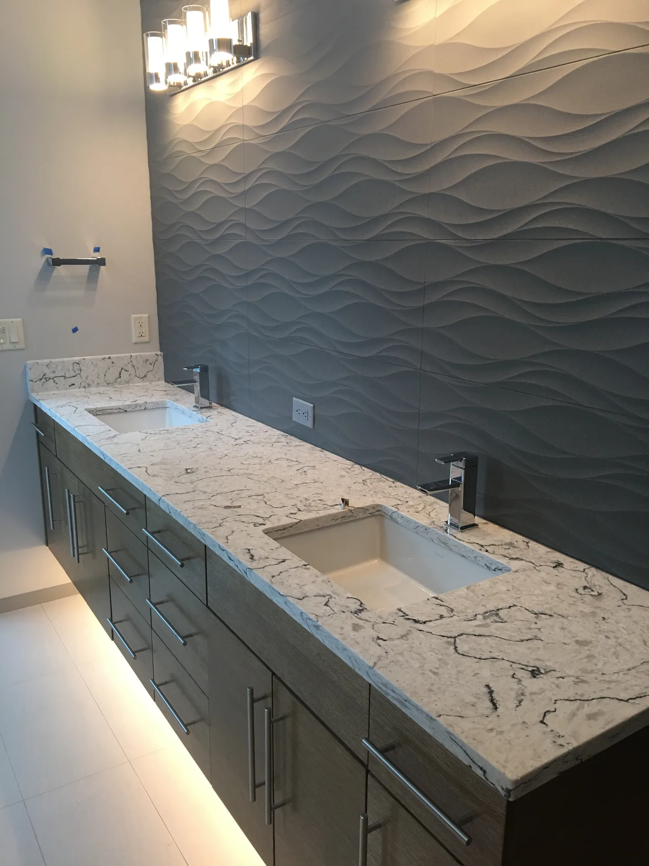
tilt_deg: -14.1
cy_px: 433
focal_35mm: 29
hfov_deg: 48.2
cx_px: 324
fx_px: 725
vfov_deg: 61.7
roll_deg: -0.2
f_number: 2.2
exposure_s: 1/15
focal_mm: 4.15
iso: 50
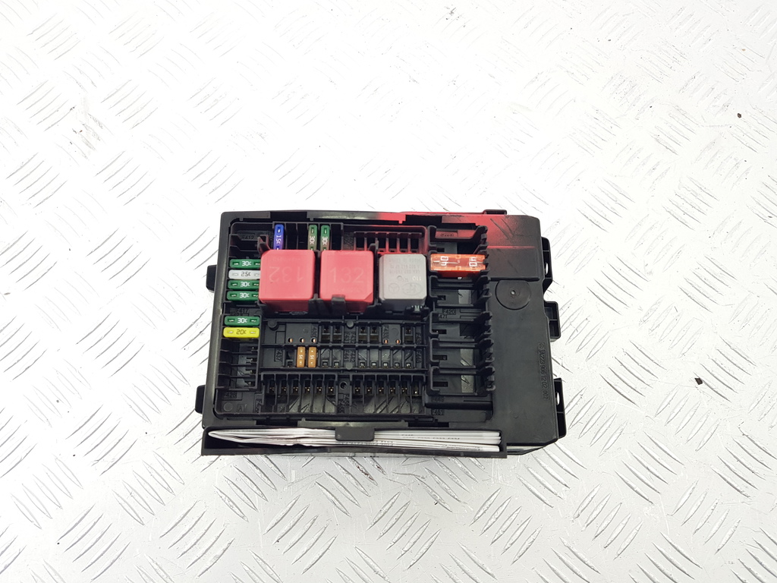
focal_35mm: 26
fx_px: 584
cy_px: 292
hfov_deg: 67.3
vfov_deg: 53.1
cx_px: 388
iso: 80
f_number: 1.7
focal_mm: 4.2
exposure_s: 1/100
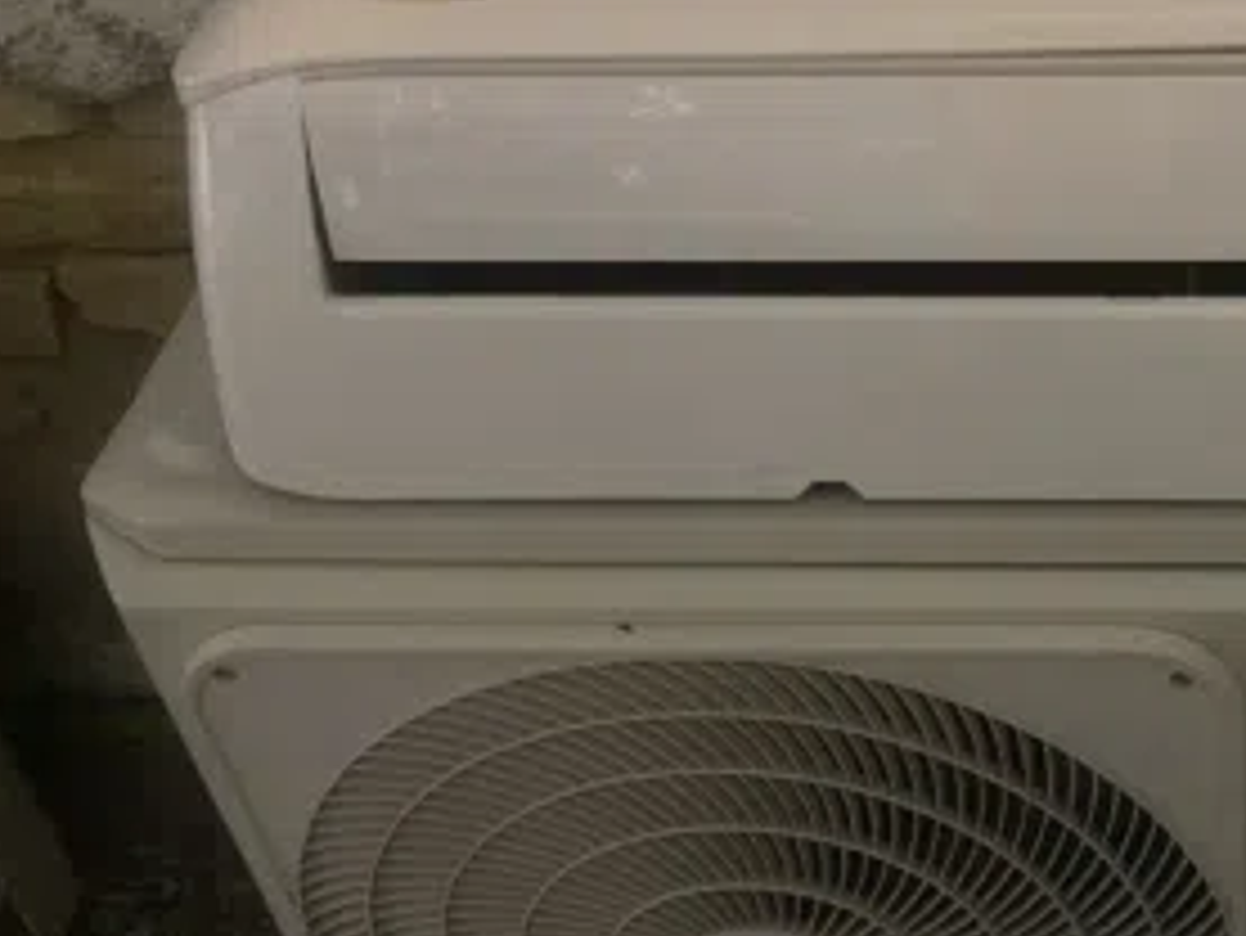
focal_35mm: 60
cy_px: 374
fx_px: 2161
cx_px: 1134
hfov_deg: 30.7
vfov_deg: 24.4
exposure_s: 1/29
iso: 1000
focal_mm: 4.25
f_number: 1.8
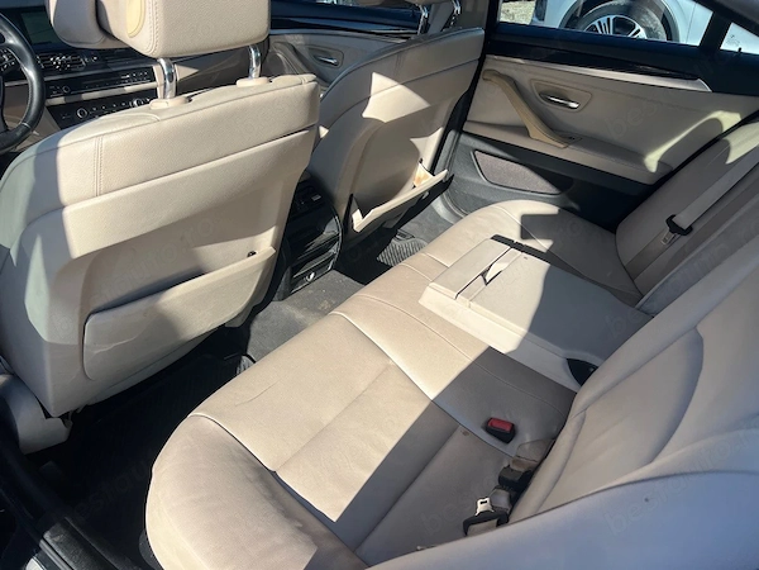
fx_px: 570
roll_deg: -2.6
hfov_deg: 67.3
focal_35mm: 26
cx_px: 380
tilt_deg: -34.2
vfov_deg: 53.1
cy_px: 285
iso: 50
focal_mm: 5.7
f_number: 1.5
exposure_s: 1/2123
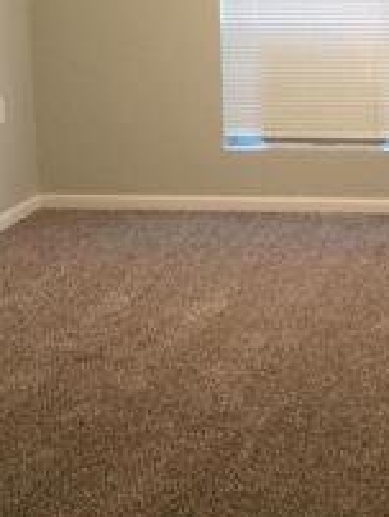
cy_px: 143
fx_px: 1645
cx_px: 322
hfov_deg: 13.4
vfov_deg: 17.8
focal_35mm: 110
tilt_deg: -6.8
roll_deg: +0.3
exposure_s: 1/17
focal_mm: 4.15
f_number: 2.2
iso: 64
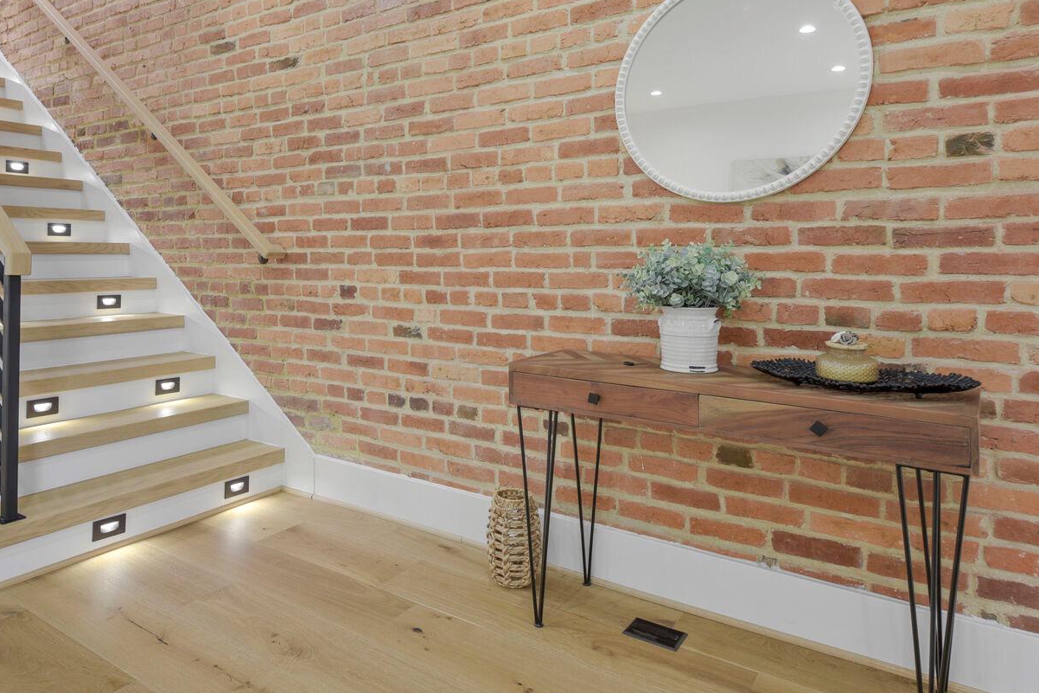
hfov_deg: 75.6
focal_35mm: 23
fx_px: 664
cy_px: 271
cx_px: 439
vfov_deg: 54.6
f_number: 8
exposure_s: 1/2.5
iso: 400
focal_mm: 16
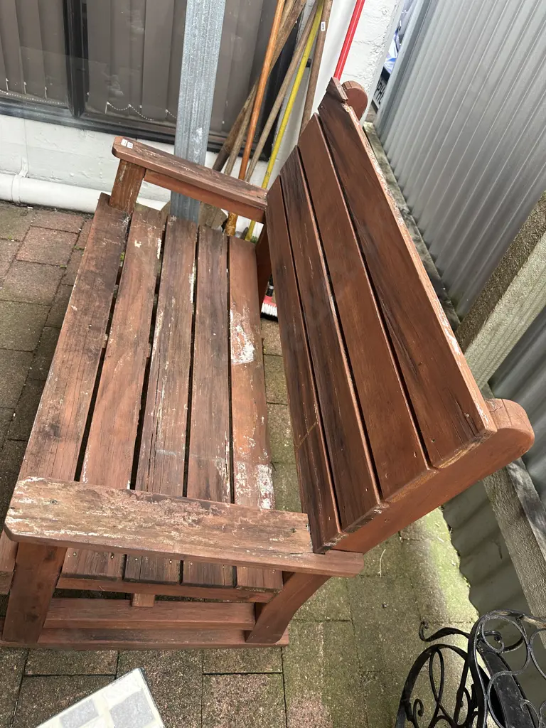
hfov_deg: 56.8
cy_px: 364
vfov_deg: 71.6
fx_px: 505
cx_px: 273
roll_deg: -18.3
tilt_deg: -44.2
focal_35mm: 24
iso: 160
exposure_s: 1/100
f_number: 1.78
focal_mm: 6.86
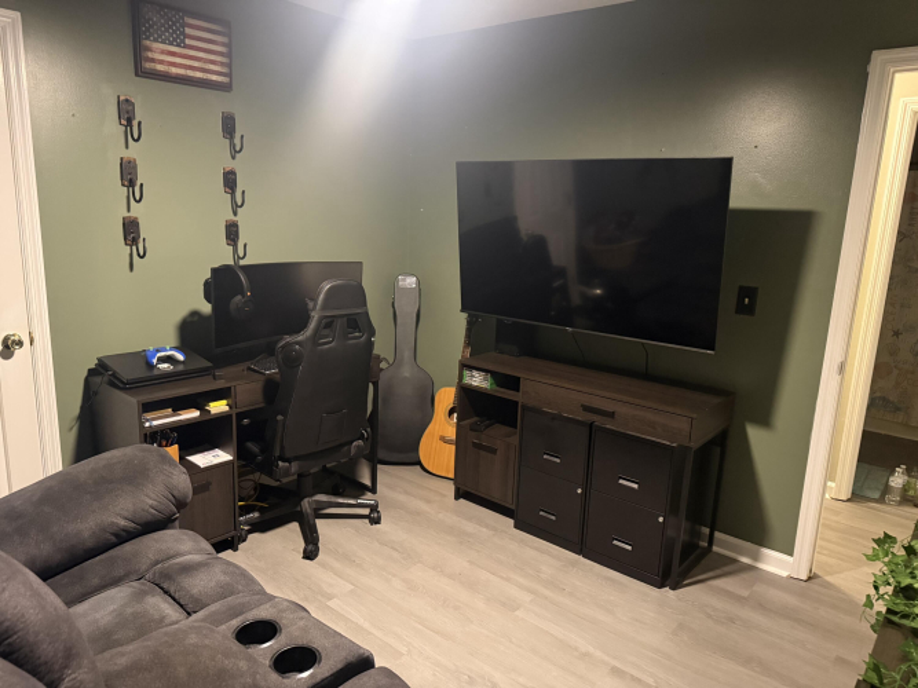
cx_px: 459
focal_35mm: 24
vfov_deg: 56.8
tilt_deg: -11.7
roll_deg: -2.0
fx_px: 636
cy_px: 344
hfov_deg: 71.6
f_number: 1.78
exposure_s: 1/36
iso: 1000
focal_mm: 6.76
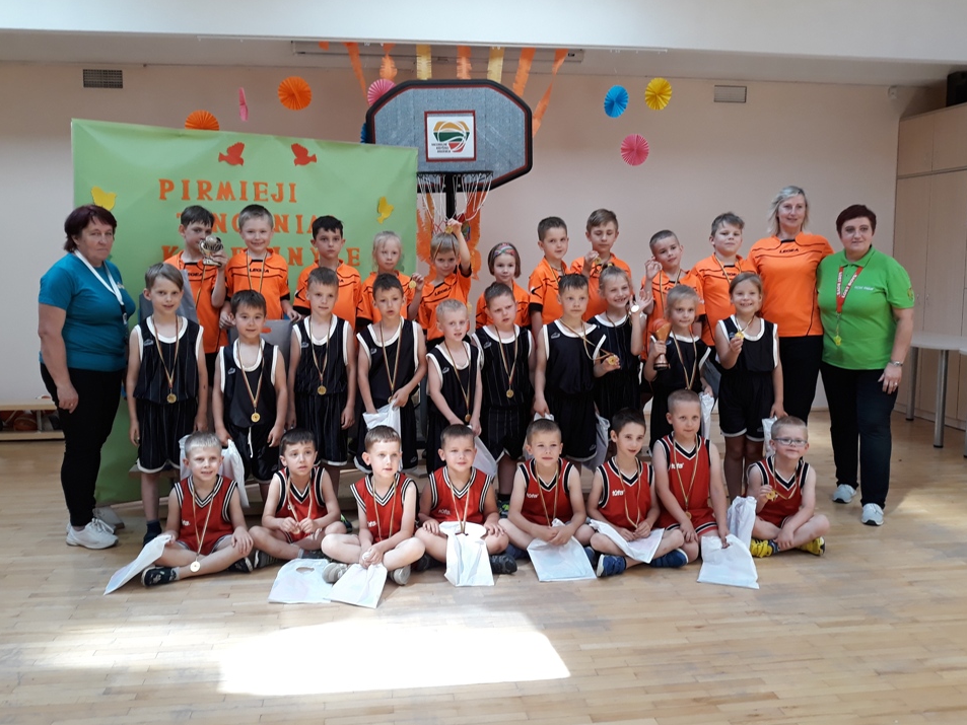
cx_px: 469
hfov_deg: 61.6
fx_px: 810
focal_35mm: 29
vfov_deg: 48.2
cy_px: 359
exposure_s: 1/100
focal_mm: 3.71
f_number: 1.7
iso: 64
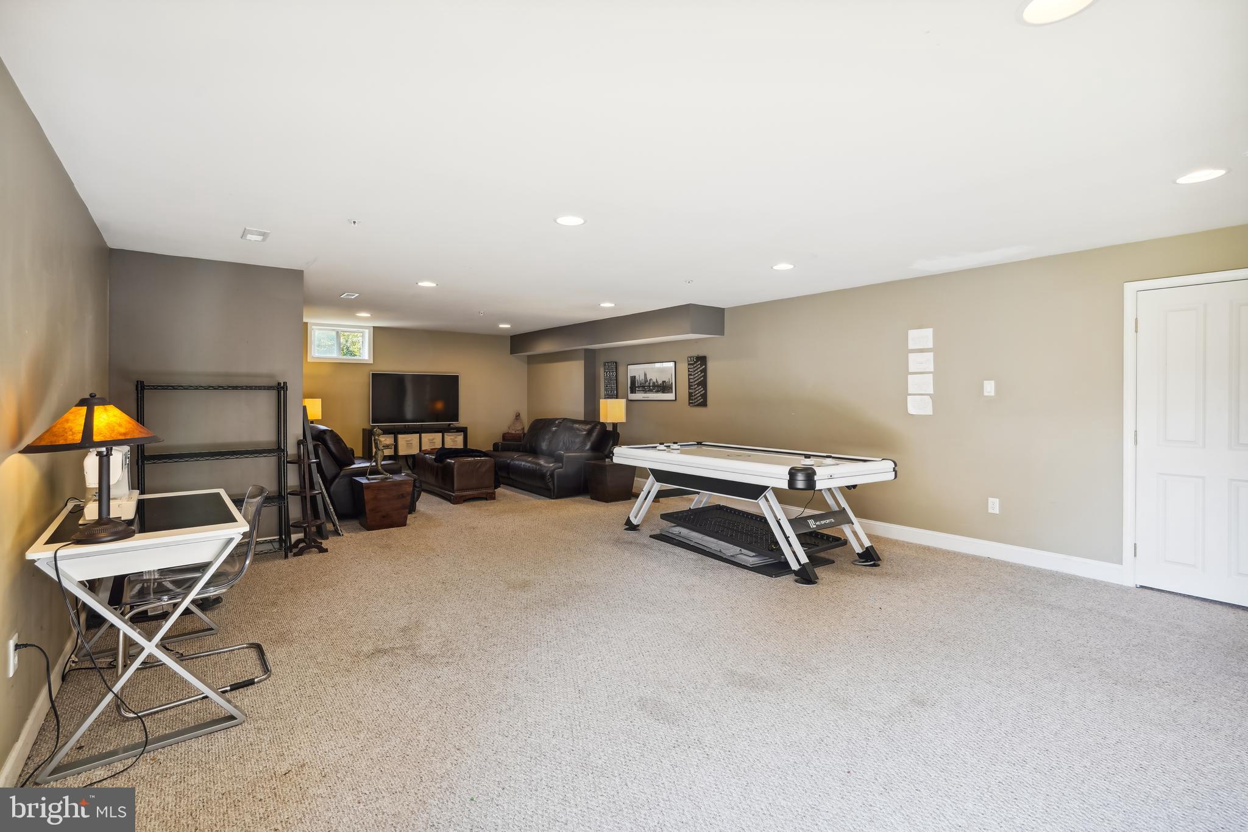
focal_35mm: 16
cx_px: 624
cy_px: 416
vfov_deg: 73.7
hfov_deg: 96.7
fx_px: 555
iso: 100
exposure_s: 1
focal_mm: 16
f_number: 8
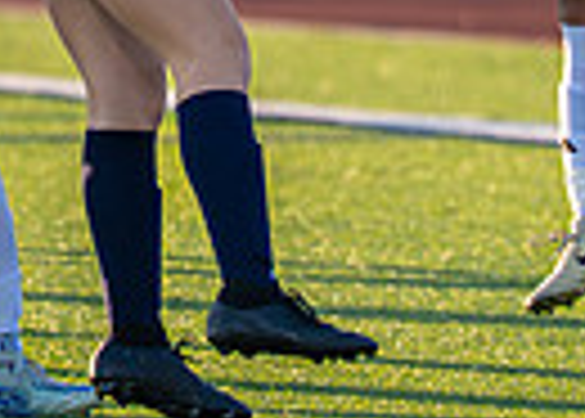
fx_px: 17720
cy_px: -93
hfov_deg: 1.9
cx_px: -66
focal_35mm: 1066
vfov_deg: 1.4
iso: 400
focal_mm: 176
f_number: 2.8
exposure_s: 1/2500
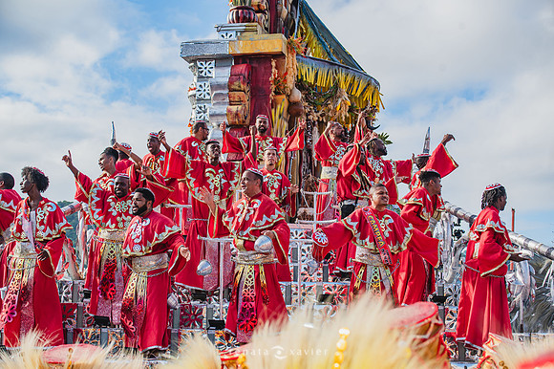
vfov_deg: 19.4
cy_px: 184
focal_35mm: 70
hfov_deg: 28.9
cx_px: 277
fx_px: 1077
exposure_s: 1/1600
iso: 400
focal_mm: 70
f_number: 5.6
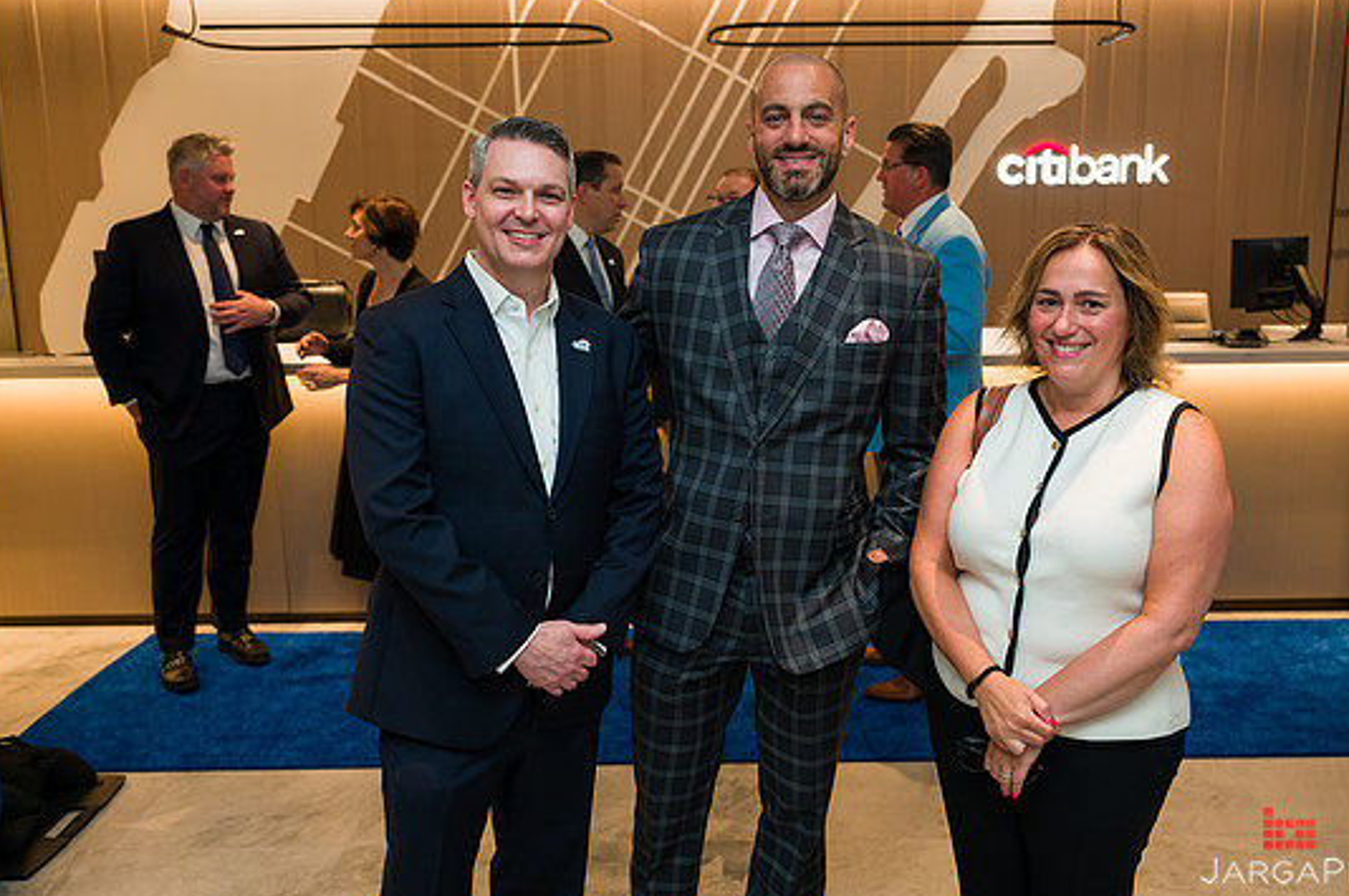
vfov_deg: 39.9
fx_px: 1235
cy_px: 452
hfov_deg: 57.2
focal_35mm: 33
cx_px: 710
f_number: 3.5
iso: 400
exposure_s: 1/200
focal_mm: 30
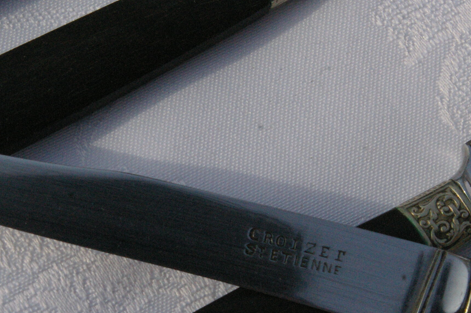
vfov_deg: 19.8
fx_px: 889
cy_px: 232
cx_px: 149
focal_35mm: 68
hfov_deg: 29.4
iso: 1600
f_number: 13
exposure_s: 1/1000
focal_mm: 26
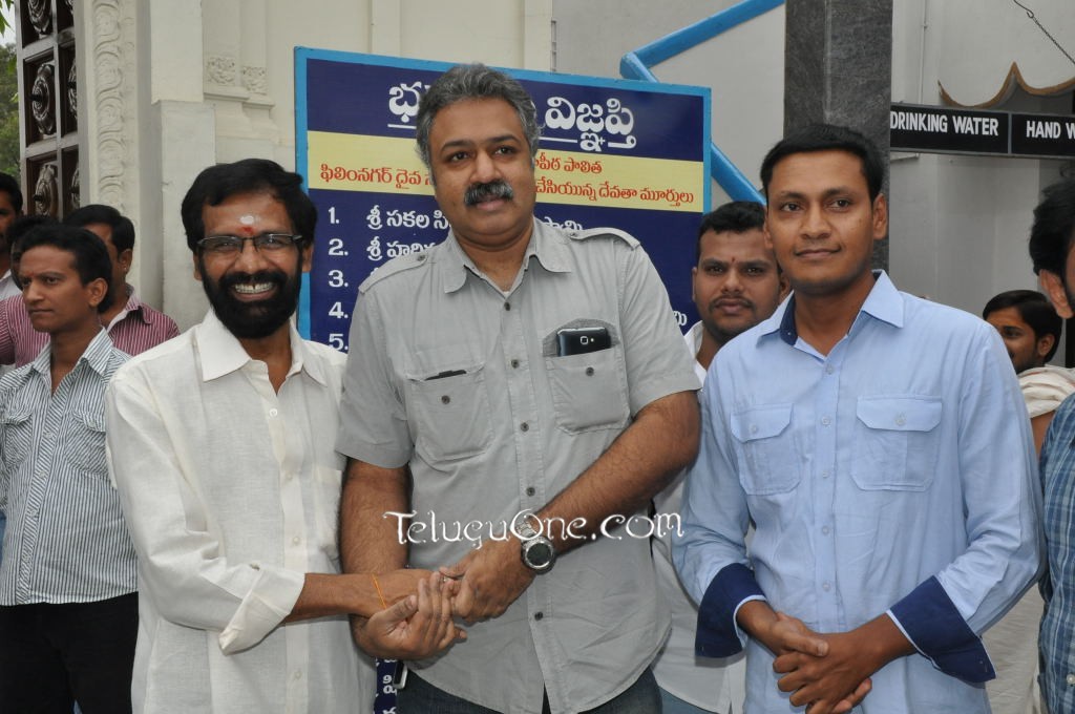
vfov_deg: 34.1
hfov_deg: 49.6
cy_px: 357
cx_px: 538
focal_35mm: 39
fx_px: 1163
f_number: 16
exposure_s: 1/200
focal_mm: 26
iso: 800
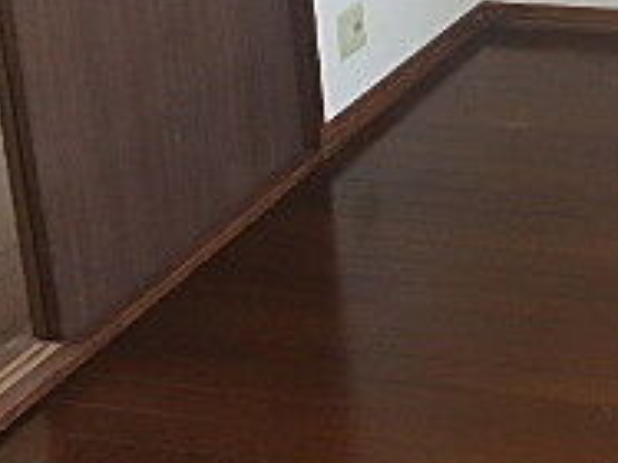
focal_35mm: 72
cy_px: -175
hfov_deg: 22.9
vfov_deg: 18.6
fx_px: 1285
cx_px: 876
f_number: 3.5
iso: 200
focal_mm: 3.7
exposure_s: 1/40
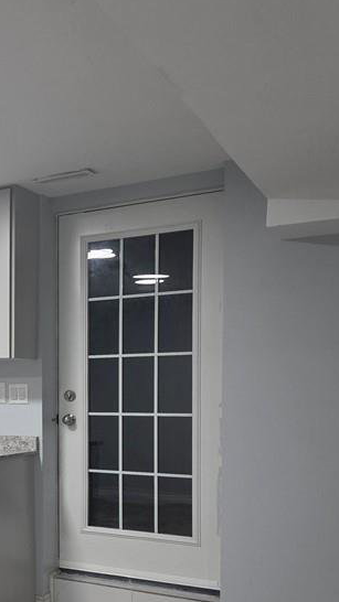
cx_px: -197
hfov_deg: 20.8
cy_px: 400
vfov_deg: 43.1
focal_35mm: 47
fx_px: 751
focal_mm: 6.3
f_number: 1.7
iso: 250
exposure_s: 1/120
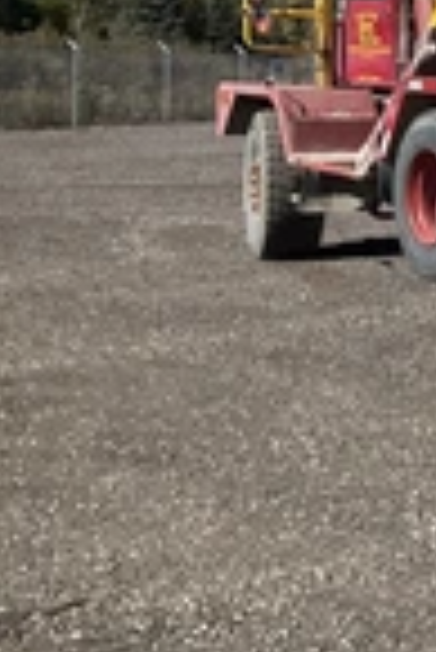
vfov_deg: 23.8
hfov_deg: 13.9
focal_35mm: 83
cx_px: 881
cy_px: 72
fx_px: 1504
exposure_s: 1/2141
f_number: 1.8
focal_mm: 3
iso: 25
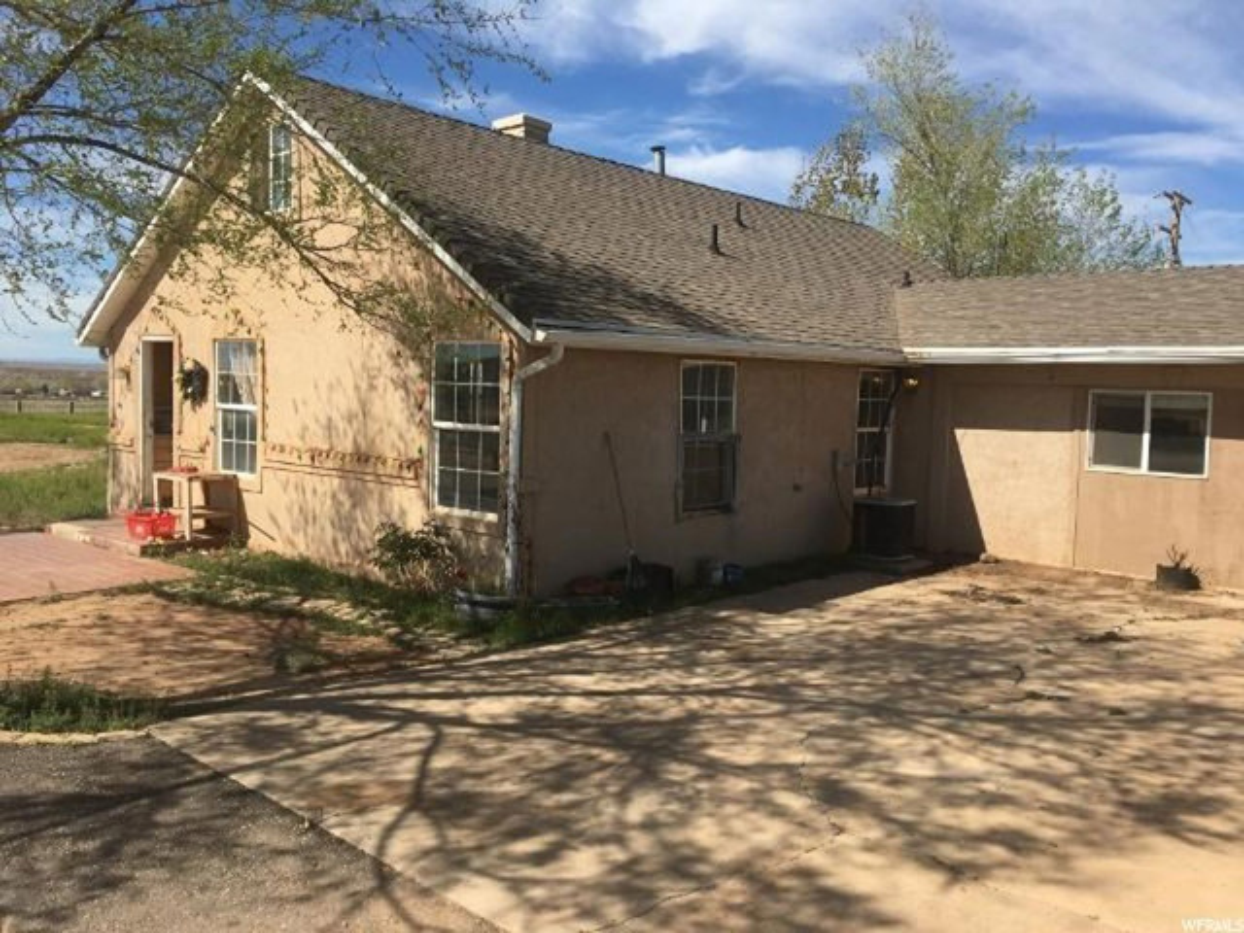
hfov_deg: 61.7
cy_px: 466
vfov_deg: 48.2
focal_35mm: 29
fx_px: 1042
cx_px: 622
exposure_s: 1/1603
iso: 25
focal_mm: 4.15
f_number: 2.2
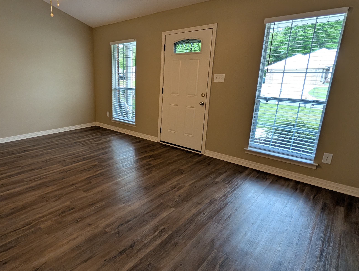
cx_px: 134
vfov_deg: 68.8
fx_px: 197
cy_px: 129
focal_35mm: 19
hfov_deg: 82.9
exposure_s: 1/120
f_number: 1.7
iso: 66
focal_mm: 2.02
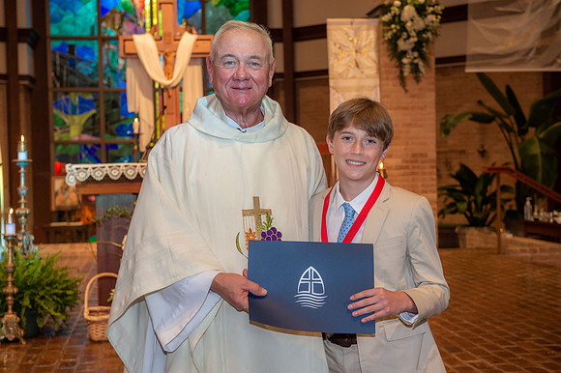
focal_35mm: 62
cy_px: 186
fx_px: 966
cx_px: 280
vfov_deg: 21.9
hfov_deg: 32.4
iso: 1600
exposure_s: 1/125
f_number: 5.6
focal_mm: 62
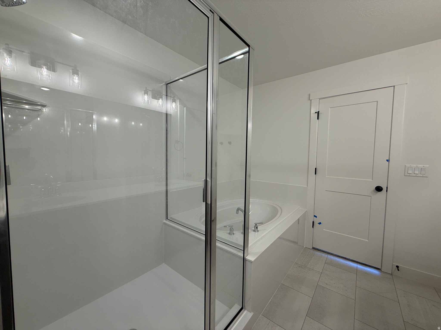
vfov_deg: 85.7
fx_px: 178
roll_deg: -1.1
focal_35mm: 14
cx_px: 220
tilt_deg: -2.6
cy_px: 165
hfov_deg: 102.1
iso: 100
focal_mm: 2.22
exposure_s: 1/120
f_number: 2.2
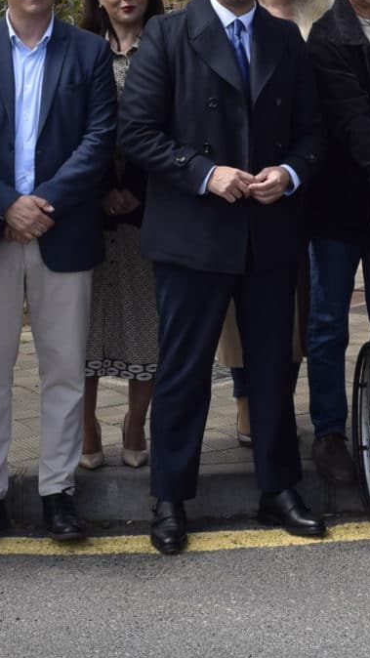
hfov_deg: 10.7
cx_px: 353
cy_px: 96
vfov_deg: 18.8
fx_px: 1965
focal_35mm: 113
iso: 200
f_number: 9
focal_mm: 23
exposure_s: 1/320
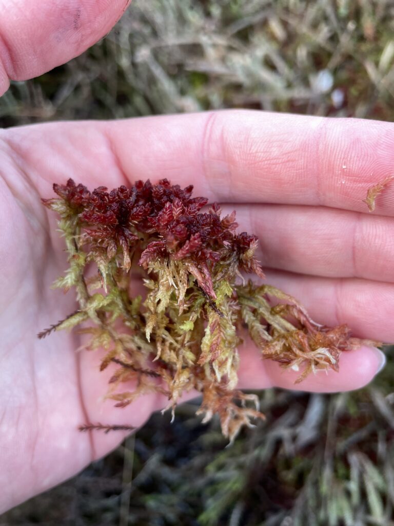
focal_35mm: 26
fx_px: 395
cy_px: 263
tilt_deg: -71.8
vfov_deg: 67.3
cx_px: 197
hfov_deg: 53.1
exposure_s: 1/121
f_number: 1.6
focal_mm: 4.2
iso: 50
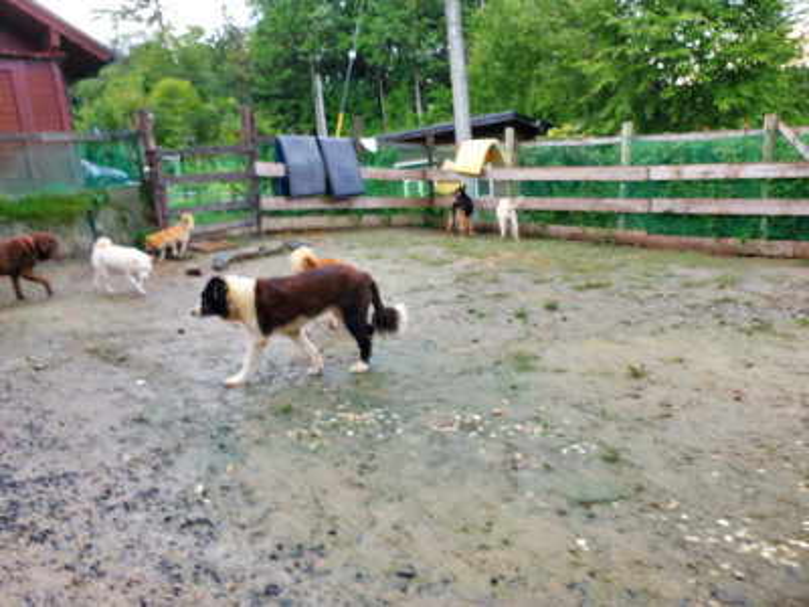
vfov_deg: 53.1
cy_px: 304
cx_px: 404
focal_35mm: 26
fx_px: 608
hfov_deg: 67.3
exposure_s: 1/100
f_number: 2.4
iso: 125
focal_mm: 4.3
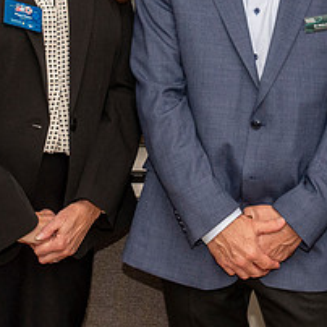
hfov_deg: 15.8
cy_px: 19
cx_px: 230
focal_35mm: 110
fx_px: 1176
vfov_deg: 15.6
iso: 1600
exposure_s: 1/160
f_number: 11
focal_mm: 30
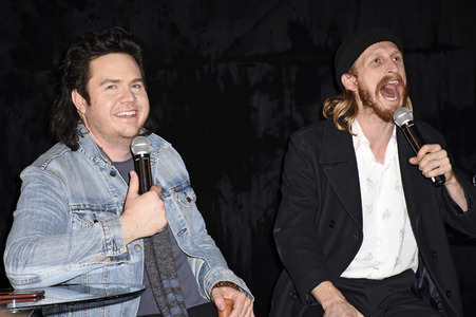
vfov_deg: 11.4
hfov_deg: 17.1
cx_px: 238
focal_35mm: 120
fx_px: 1585
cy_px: 158
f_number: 5.3
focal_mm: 80
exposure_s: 1/125
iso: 640
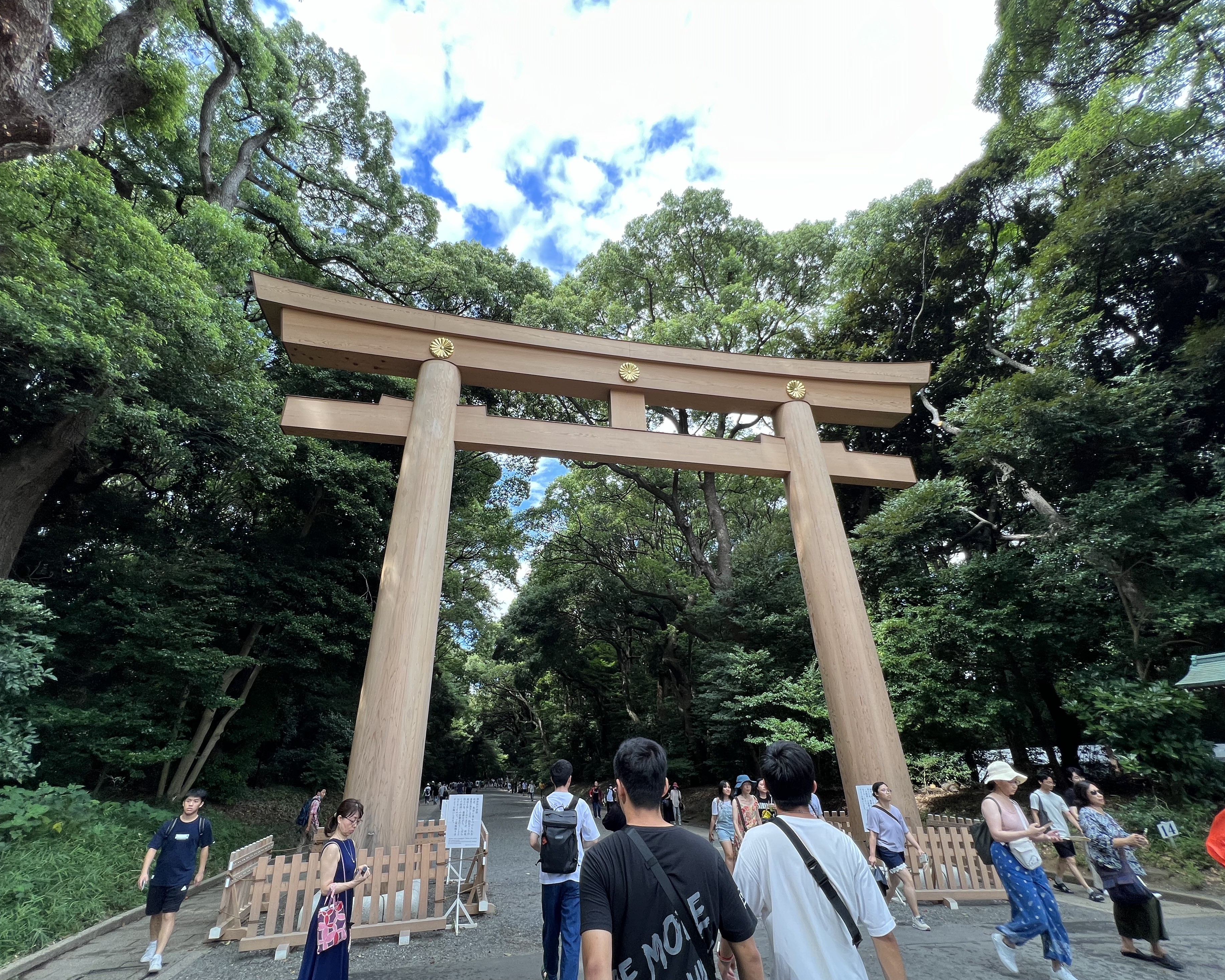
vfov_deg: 88.0
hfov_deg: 100.6
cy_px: 504
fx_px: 508
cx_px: 573
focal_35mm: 14
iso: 32
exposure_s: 1/211
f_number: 1.8
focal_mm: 1.57
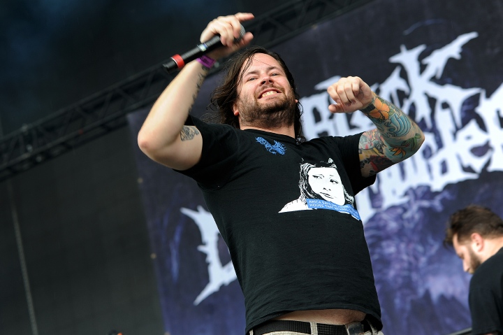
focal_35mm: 86
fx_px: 1201
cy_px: 168
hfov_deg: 23.7
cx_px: 252
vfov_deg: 15.9
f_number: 4.5
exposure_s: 1/250
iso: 200
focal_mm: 86
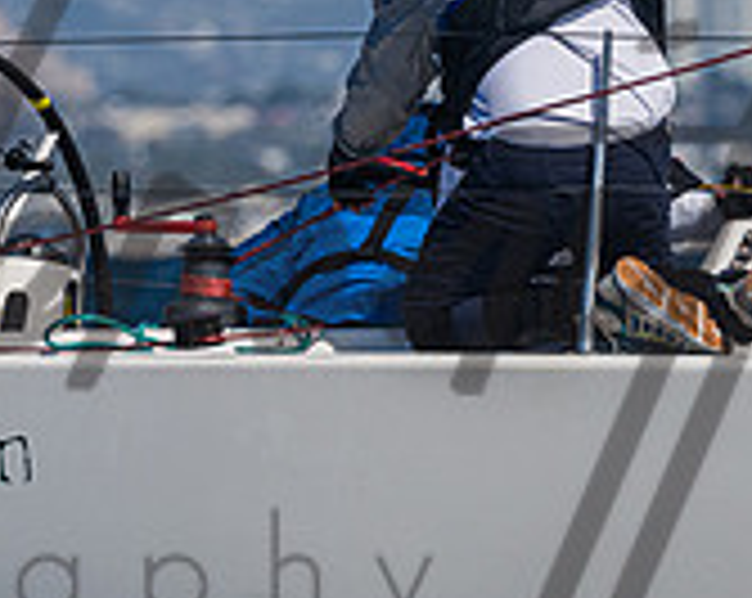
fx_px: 23084
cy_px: 236
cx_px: 163
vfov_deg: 1.5
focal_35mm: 1039
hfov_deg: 1.9
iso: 400
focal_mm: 290
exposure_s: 1/6400
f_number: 6.3
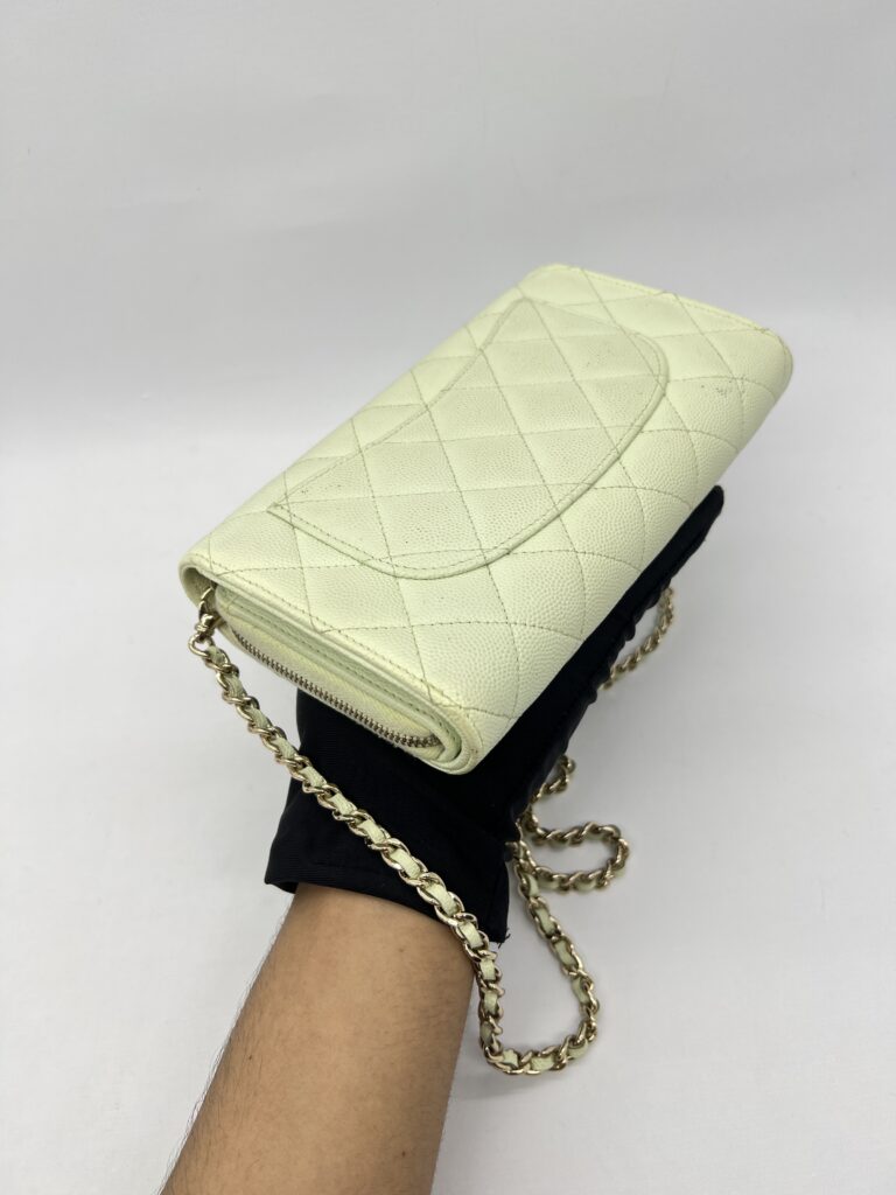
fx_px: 897
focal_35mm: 26
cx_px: 448
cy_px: 598
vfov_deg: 67.3
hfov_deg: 53.1
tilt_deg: -49.3
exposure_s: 1/139
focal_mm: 5.7
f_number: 1.5
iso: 32
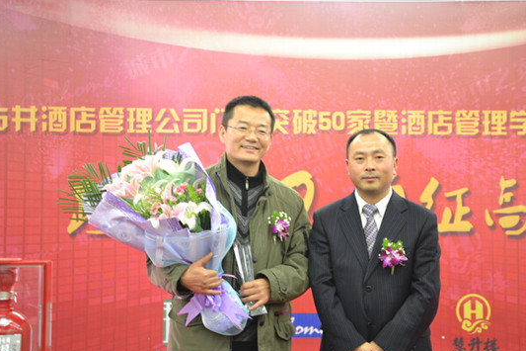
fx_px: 1183
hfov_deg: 25.1
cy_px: 165
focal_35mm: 81
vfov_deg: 16.8
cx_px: 269
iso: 400
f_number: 4.8
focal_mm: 48
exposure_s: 1/6
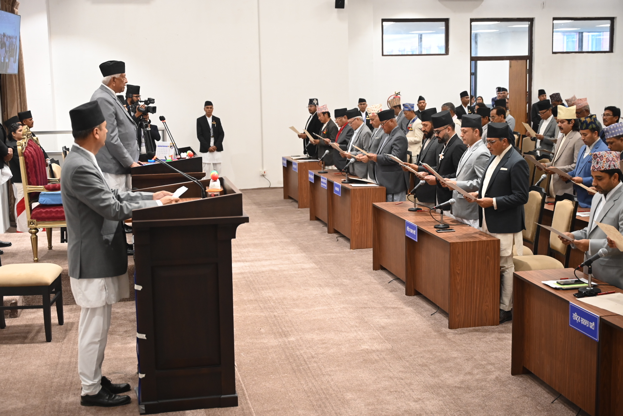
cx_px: 312
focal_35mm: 49
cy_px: 208
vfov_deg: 27.5
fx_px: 848
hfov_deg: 40.3
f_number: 4
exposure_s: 1/160
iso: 2500
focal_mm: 49
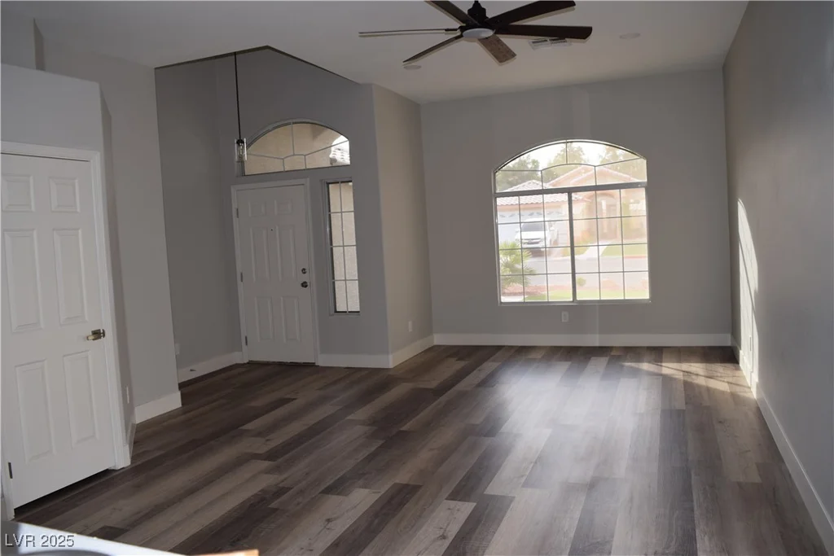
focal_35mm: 27
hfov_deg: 67.4
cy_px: 278
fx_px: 626
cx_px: 417
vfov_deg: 47.9
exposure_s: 1/125
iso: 400
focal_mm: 18
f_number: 5.6
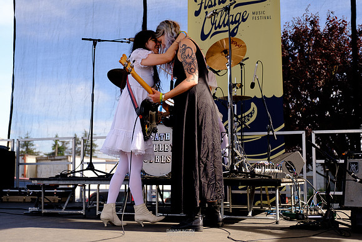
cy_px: 121
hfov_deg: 43.0
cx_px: 180
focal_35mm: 46
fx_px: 459
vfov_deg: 29.5
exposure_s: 1/1000
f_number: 2.8
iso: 160
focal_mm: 30.2
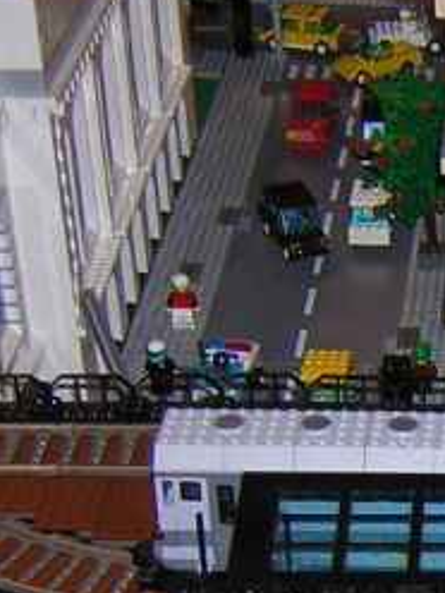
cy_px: 493
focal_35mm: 116
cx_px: 684
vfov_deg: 16.8
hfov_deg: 12.1
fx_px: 1988
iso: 100
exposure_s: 1/60.1
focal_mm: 4.7
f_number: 2.6
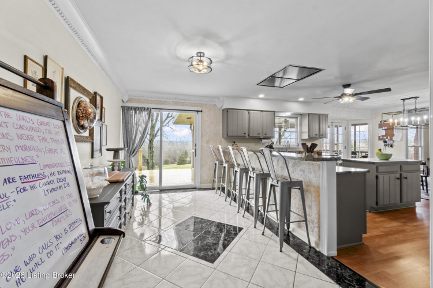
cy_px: 144
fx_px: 180
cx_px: 216
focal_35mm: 15
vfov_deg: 77.3
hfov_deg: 100.4
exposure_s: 1
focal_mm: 10
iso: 400
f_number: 11
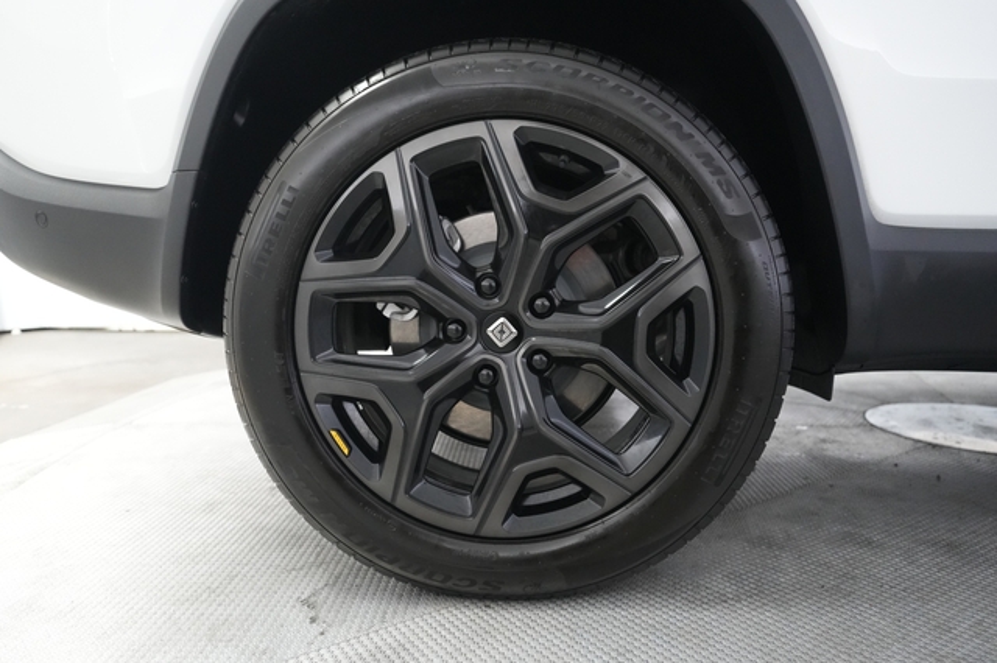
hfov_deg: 73.8
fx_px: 664
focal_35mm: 24
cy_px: 332
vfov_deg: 53.1
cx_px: 498
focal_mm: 24
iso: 6400
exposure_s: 1/160
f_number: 2.8
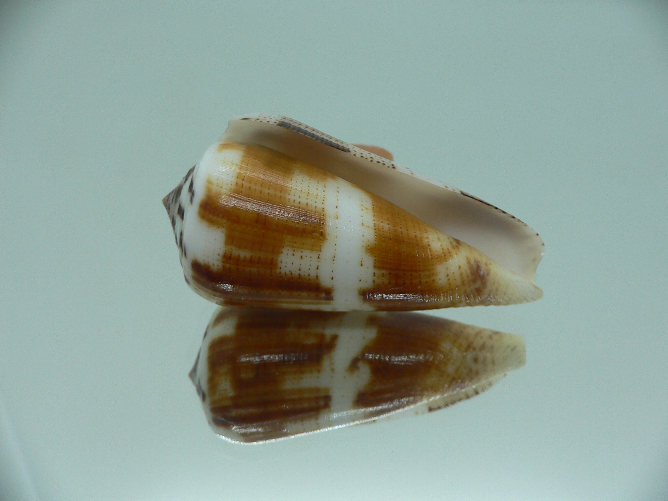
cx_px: 334
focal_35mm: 35
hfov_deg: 52.6
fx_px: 675
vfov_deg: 40.7
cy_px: 250
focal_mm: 4.6
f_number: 2.8
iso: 80
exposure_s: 1/60
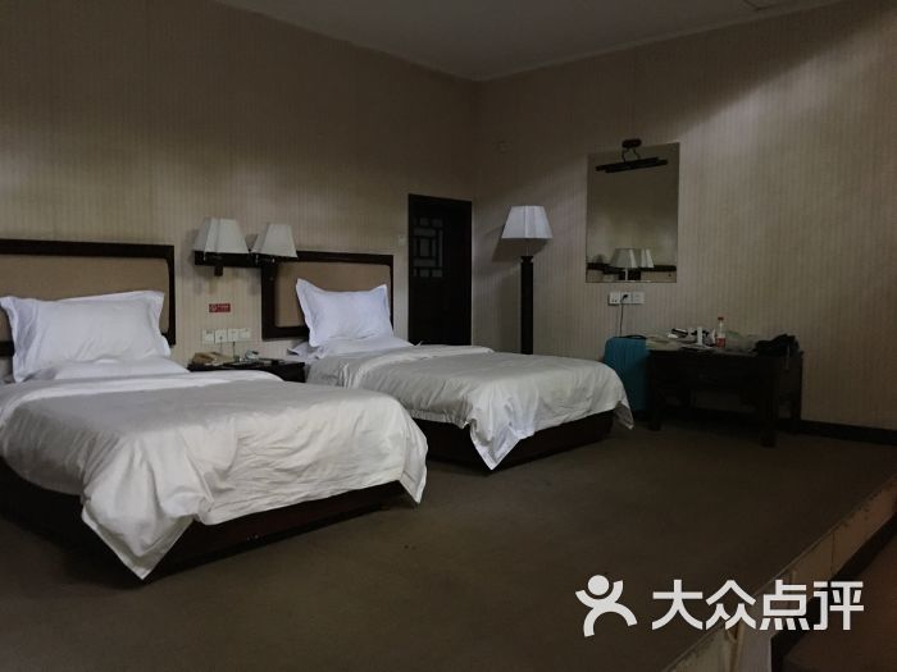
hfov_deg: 61.7
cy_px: 336
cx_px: 448
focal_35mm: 29
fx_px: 751
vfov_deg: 48.2
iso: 160
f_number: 2.2
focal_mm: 4.15
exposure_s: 1/4
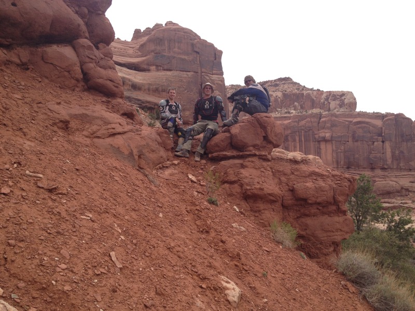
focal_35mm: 35
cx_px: 208
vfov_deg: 40.7
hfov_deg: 52.6
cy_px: 156
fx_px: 420
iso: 50
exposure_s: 1/1175
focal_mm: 4.28
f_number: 2.4
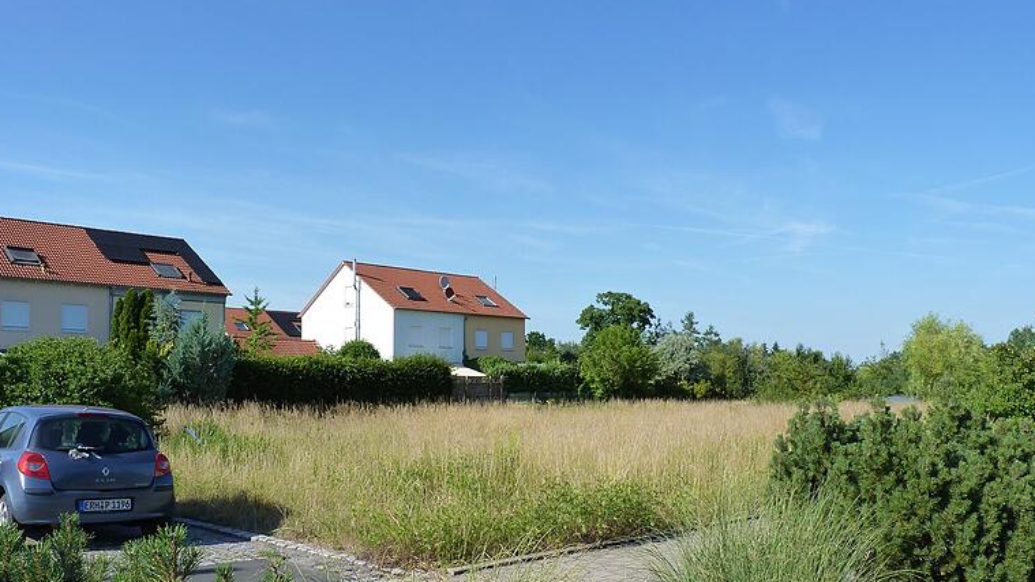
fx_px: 851
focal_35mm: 31
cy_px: 393
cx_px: 509
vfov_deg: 37.3
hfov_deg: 62.6
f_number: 5.6
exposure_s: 1/320
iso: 125
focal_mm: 4.8
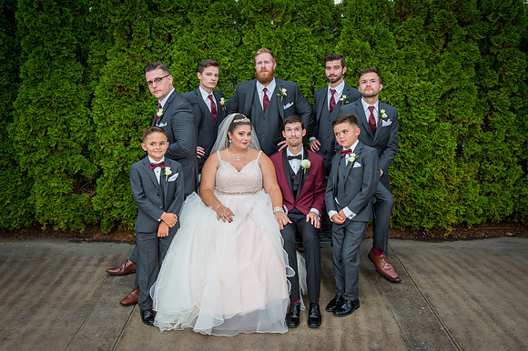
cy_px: 176
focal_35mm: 35
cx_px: 257
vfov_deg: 38.0
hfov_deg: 54.8
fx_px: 510
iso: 200
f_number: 4.8
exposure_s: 1/90
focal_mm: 32
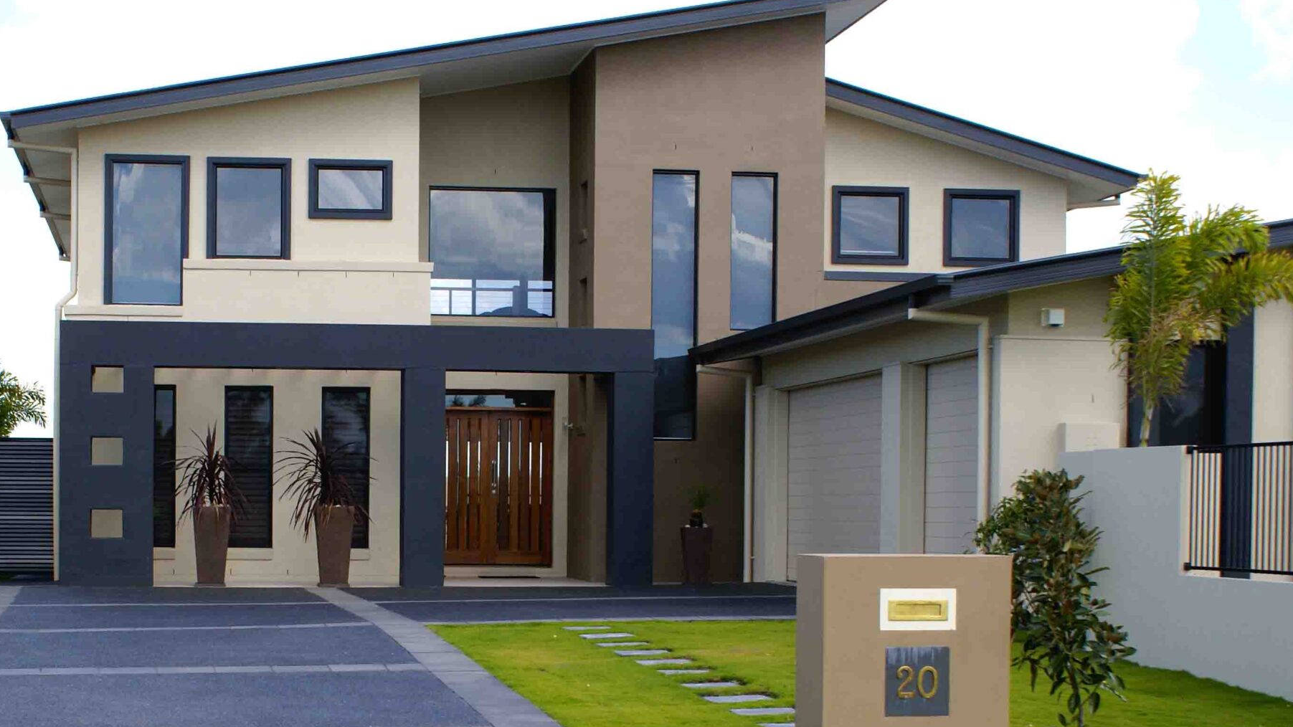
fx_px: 2297
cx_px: 418
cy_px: 574
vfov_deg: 17.8
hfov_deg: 31.2
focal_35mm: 67
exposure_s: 1/160
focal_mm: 30
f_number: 9
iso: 100
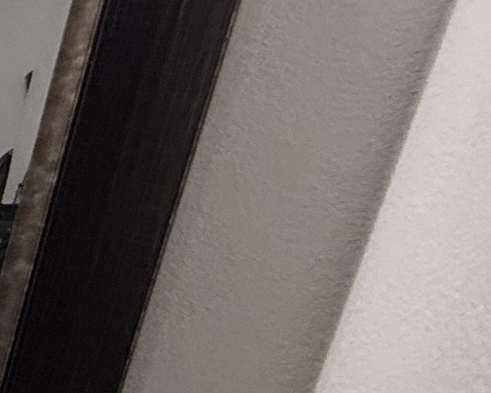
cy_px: 429
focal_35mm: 70
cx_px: -725
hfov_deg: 14.6
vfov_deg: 20.8
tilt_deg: -17.6
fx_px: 1017
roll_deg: -1.4
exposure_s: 1/120
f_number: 2.2
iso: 200
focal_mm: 2.22
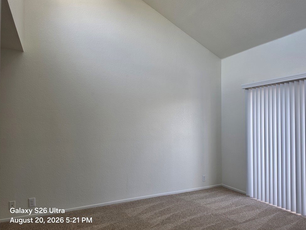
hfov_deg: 71.6
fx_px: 212
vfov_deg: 56.8
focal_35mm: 24
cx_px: 156
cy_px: 118
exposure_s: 1/180
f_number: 1.4
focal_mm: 6.5
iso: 50
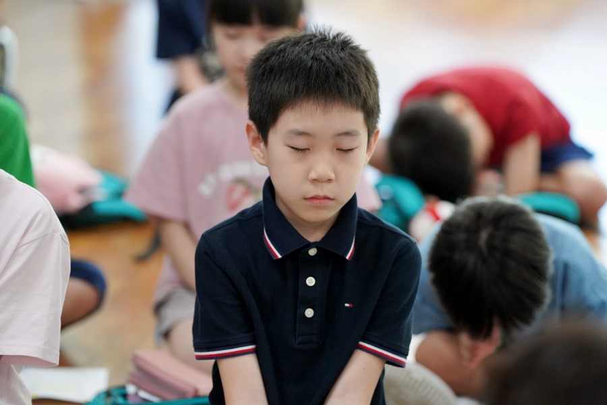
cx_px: 304
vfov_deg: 6.9
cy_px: 202
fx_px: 3372
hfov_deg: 10.3
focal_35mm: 200
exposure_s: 1/250
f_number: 4
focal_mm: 200
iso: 3200
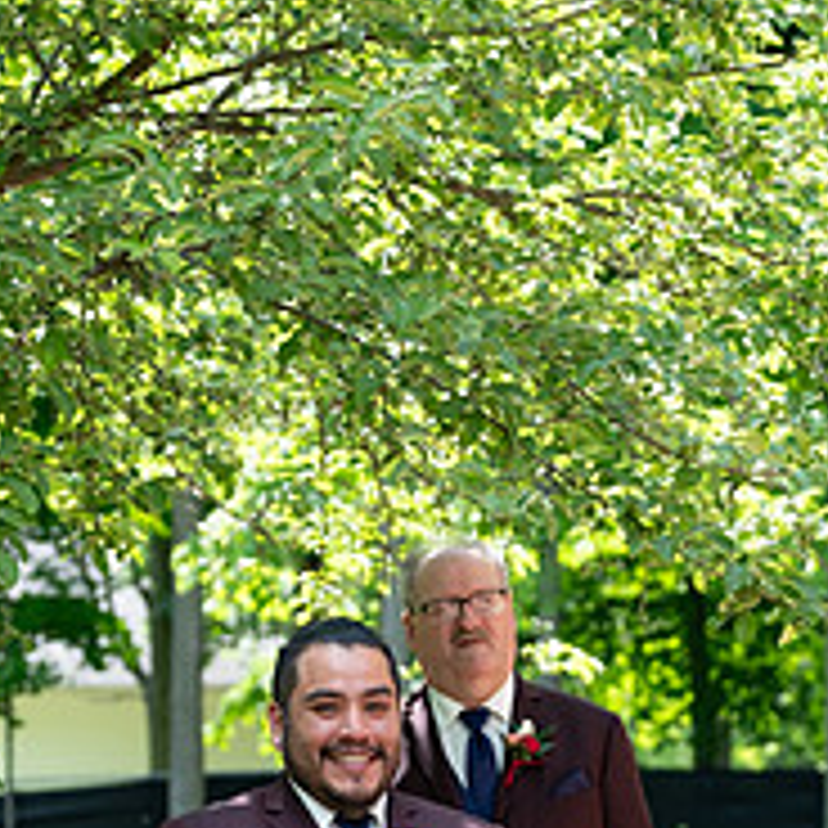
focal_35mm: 175
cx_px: 356
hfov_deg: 10.0
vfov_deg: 9.9
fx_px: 4736
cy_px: 864
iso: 250
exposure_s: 1/250
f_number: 3.6
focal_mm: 56.3
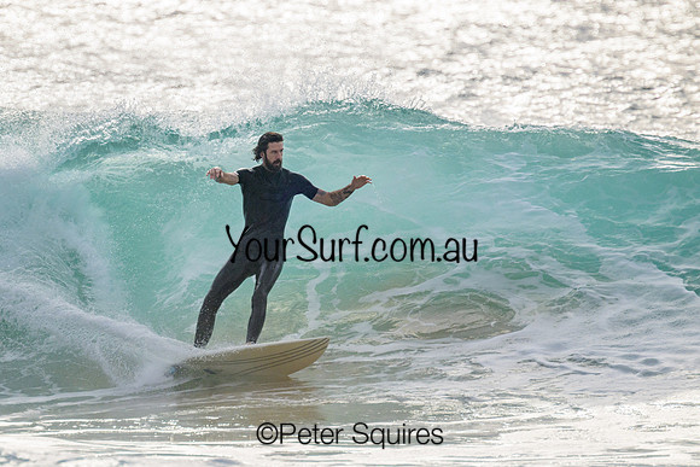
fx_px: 15520
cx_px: 293
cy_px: 197
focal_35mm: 798
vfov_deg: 1.7
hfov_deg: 2.6
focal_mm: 680
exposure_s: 1/2000
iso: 720
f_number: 11
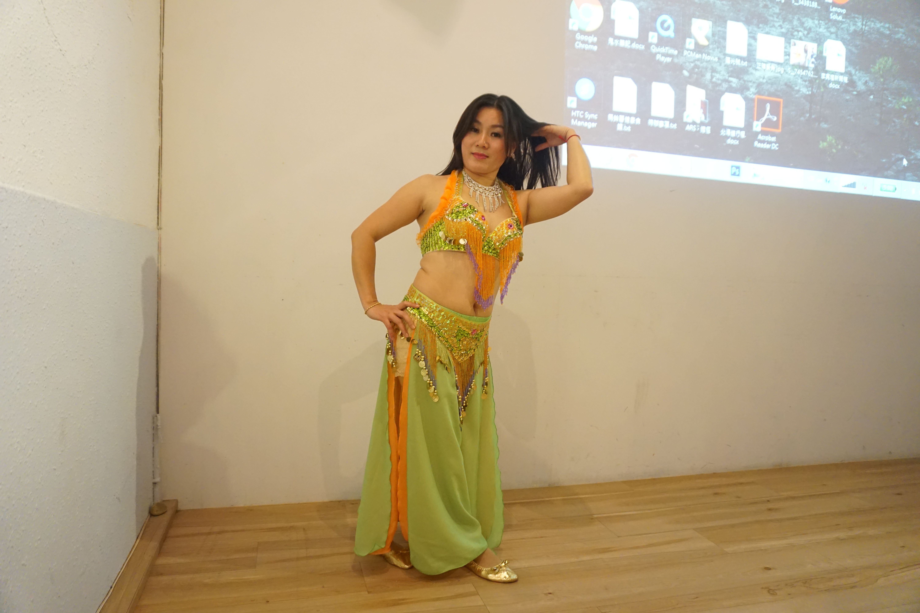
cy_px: 306
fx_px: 613
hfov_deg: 73.7
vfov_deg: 53.1
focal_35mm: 24
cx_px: 460
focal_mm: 16
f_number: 3.5
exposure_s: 1/40
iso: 3200
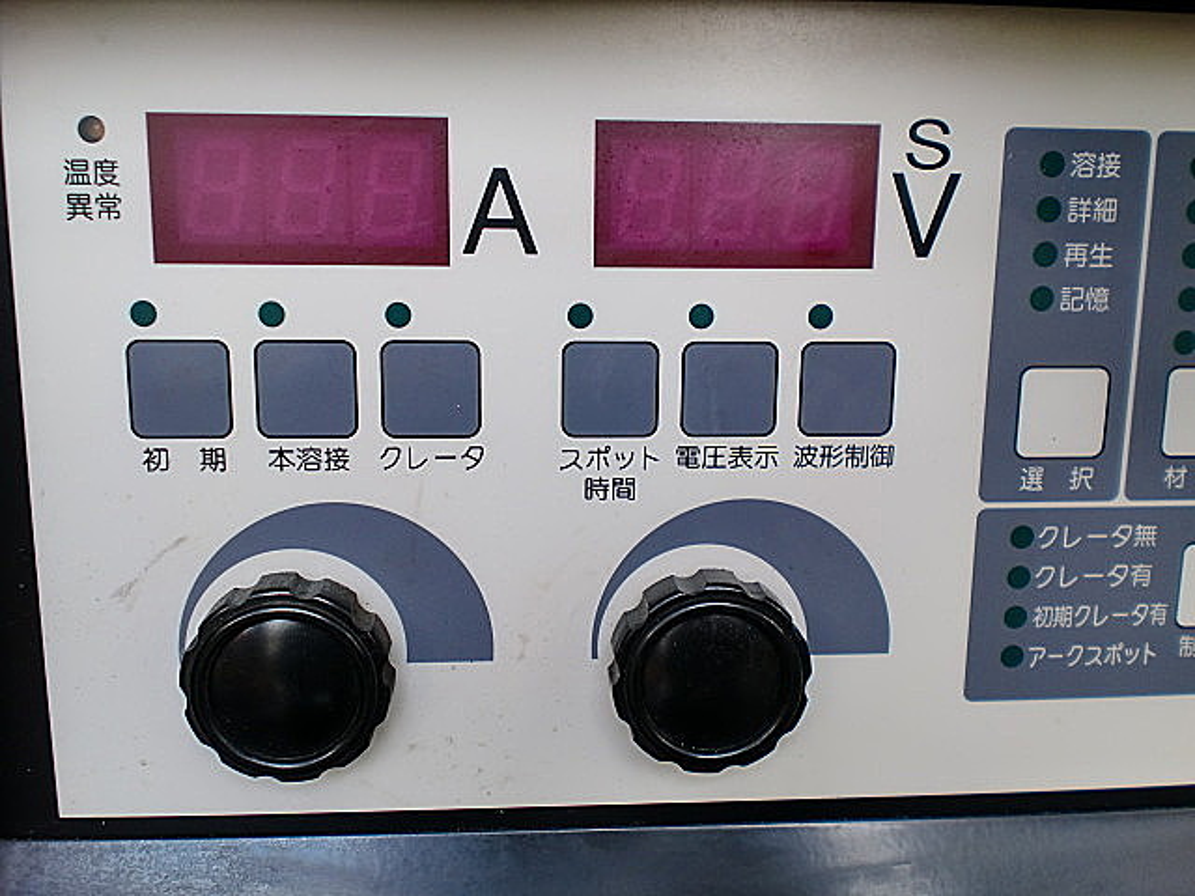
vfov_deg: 40.7
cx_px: 598
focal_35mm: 35
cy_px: 448
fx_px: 1208
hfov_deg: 52.6
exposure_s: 1/60
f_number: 3.1
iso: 64
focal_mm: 6.3
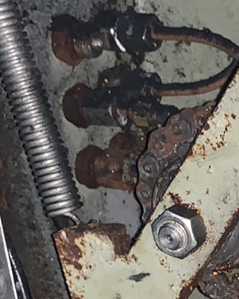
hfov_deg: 10.4
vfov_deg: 13.7
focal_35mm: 138
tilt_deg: -22.9
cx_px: 446
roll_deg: +2.9
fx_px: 1222
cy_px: 338
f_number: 1.8
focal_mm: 4.25
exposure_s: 1/16
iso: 40
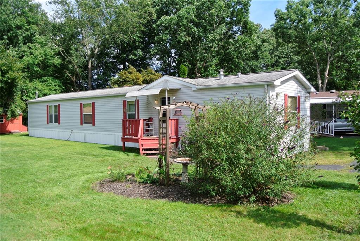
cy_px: 120
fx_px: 300
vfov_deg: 43.7
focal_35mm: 30
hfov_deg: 61.9
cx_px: 180
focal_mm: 11.4
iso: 100
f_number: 4.5
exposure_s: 1/400
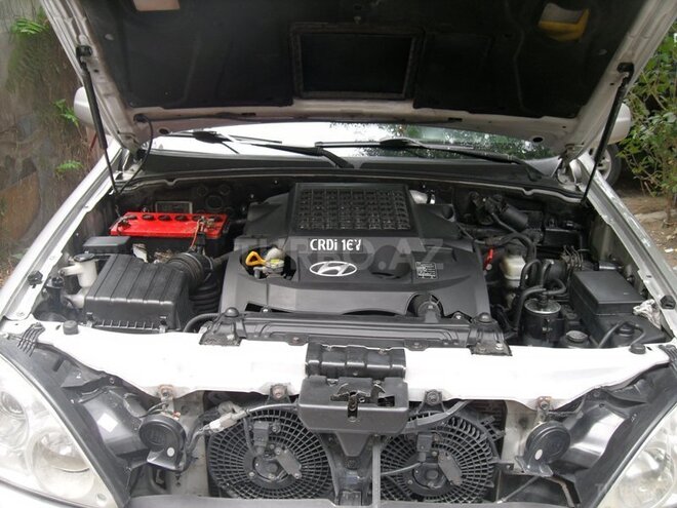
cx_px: 338
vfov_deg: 36.8
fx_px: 763
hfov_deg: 47.9
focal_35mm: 39
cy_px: 254
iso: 100
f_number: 3.7
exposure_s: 1/45
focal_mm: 7
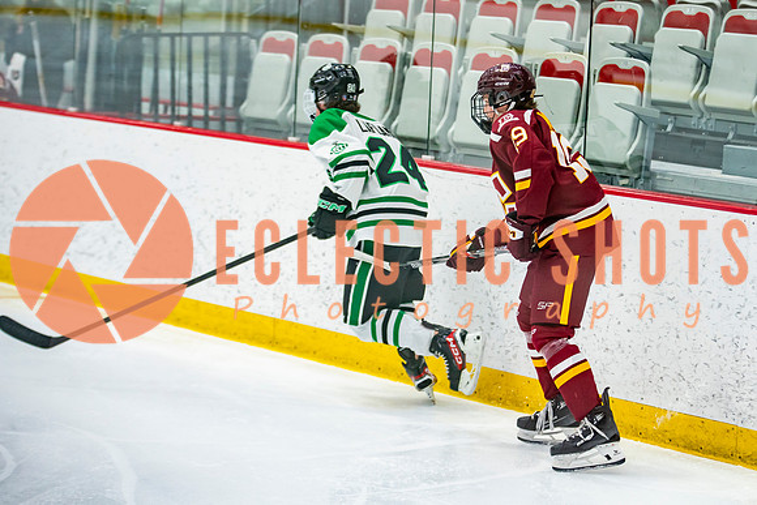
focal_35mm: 136
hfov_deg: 15.1
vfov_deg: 10.1
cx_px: 488
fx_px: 2857
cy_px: 188
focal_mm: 102
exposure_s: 1/640
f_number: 2.8
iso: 2000
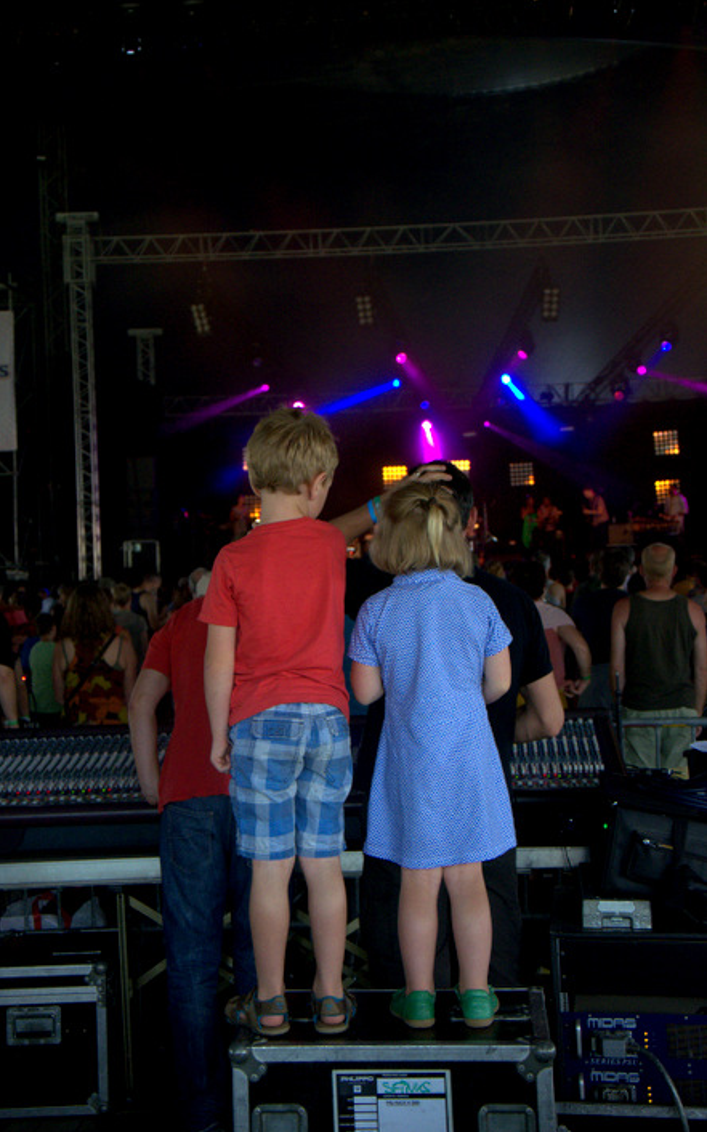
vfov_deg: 37.2
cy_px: 561
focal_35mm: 55
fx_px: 1681
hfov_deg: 23.7
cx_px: 330
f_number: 4.5
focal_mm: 35
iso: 2000
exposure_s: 1/320
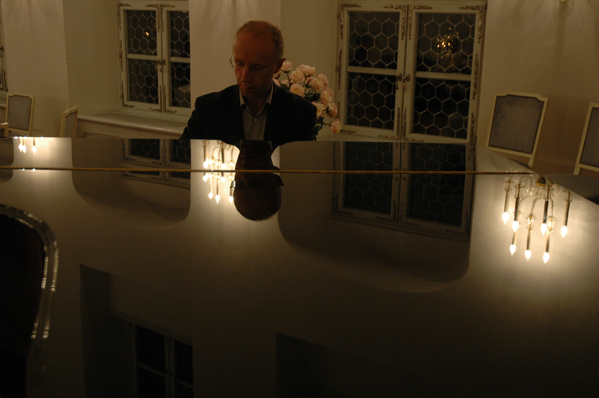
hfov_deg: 42.4
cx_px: 300
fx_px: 773
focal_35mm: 46
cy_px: 199
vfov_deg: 28.9
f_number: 4
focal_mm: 31
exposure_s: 1/30
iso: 560
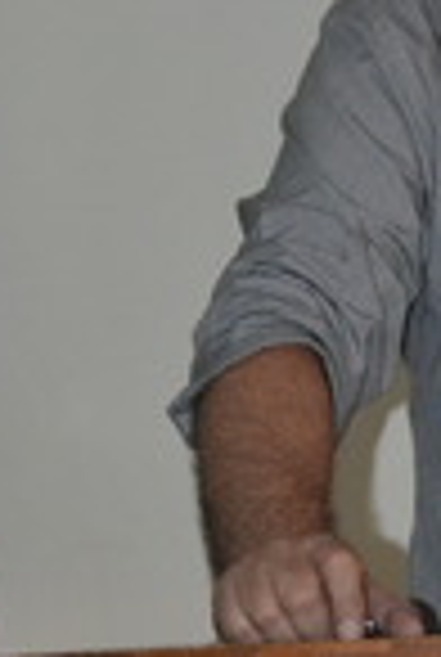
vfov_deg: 7.8
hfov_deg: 5.2
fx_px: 4828
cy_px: 389
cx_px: 608
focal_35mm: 264
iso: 3200
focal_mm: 52
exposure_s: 1/60
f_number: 5
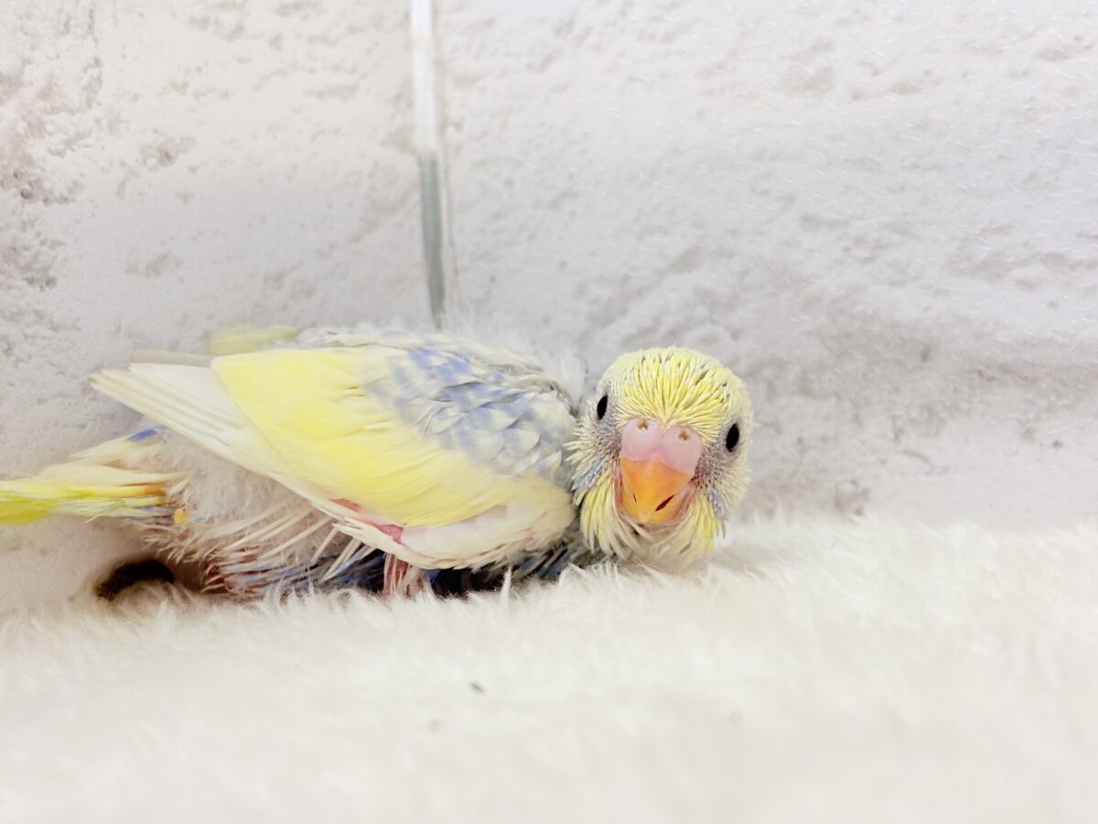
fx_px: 1649
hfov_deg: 36.8
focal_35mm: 52
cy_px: 412
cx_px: 549
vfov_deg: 28.0
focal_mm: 5.96
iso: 50
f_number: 1.6
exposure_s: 1/50
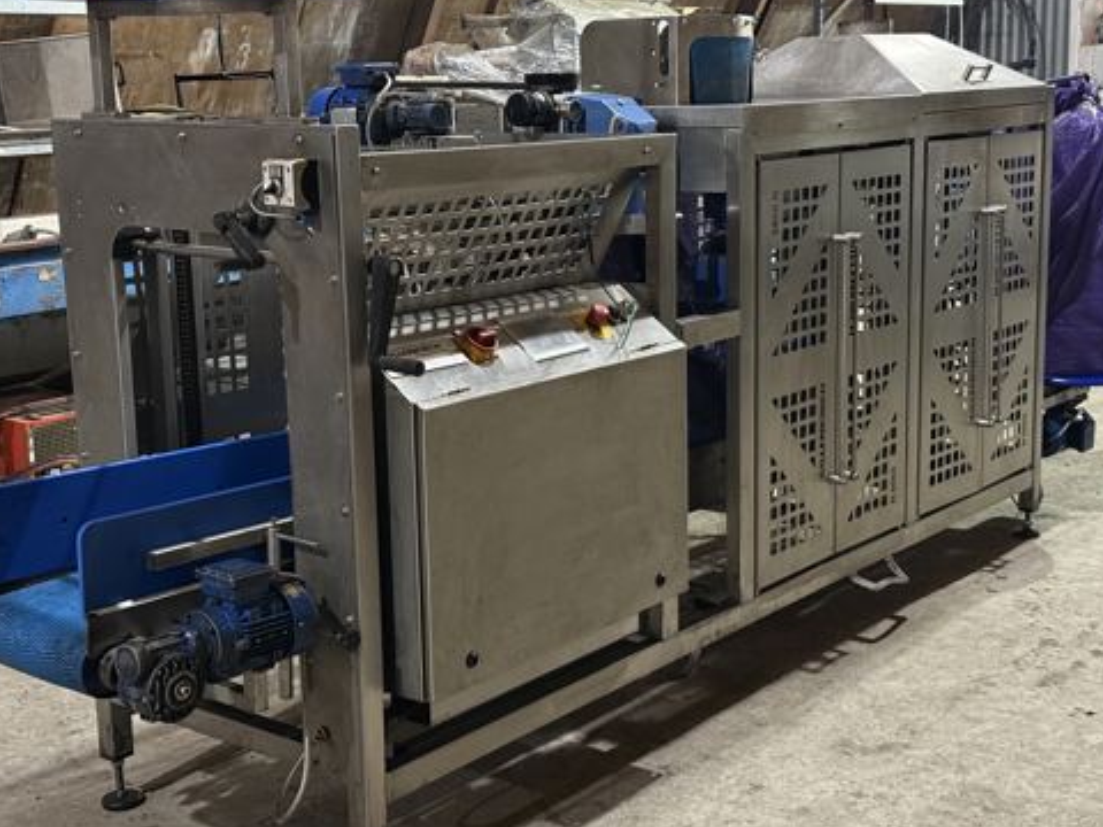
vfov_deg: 28.0
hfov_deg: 36.8
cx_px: 591
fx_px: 1657
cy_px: 418
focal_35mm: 52
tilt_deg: -12.0
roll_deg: +1.1
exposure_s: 1/20
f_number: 1.78
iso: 640
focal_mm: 6.76
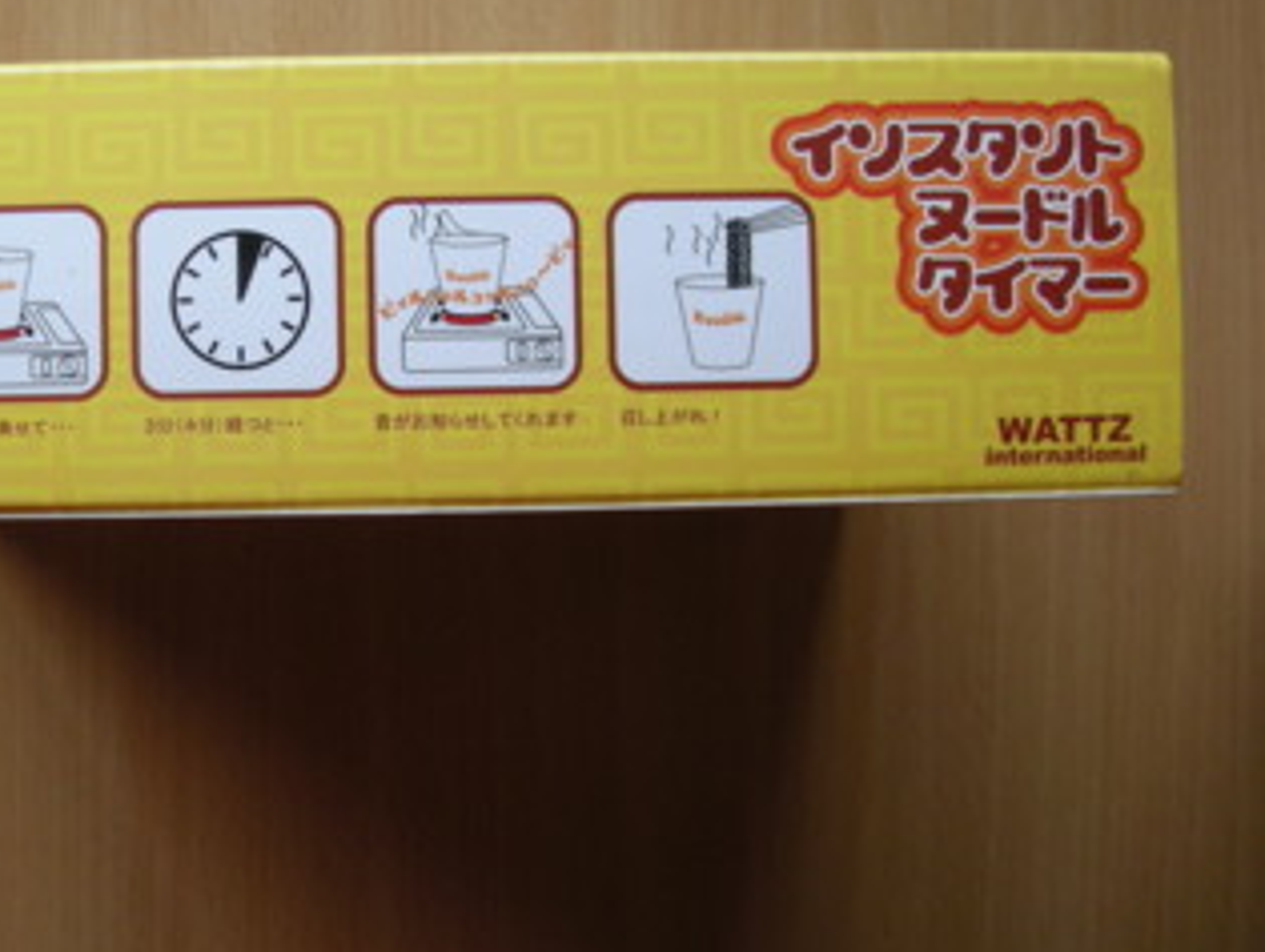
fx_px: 1829
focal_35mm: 50
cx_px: 373
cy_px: 358
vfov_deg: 29.1
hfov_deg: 37.5
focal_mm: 5.7
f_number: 2.8
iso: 78
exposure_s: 1/64
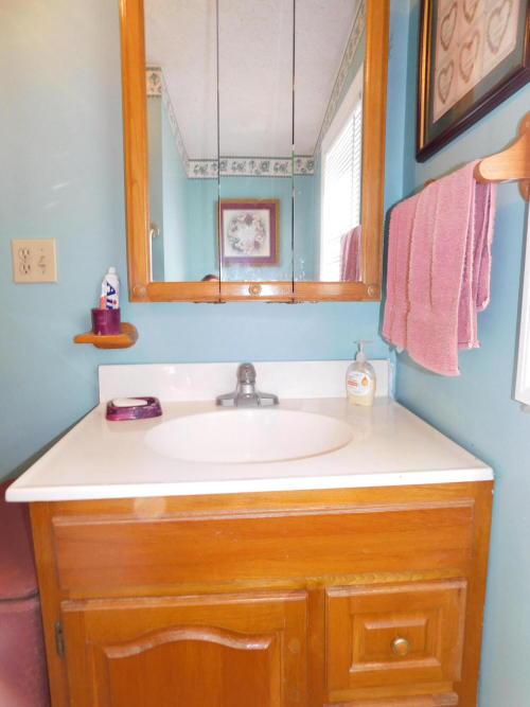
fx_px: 470
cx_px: 265
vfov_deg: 73.9
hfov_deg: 58.9
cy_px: 354
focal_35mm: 23
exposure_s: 1/30
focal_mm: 4
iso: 200
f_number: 3
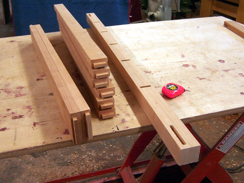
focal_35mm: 37
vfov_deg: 38.7
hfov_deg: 50.1
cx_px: 112
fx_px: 261
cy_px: 85
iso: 140
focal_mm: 5.5
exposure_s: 1/20
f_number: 3.4
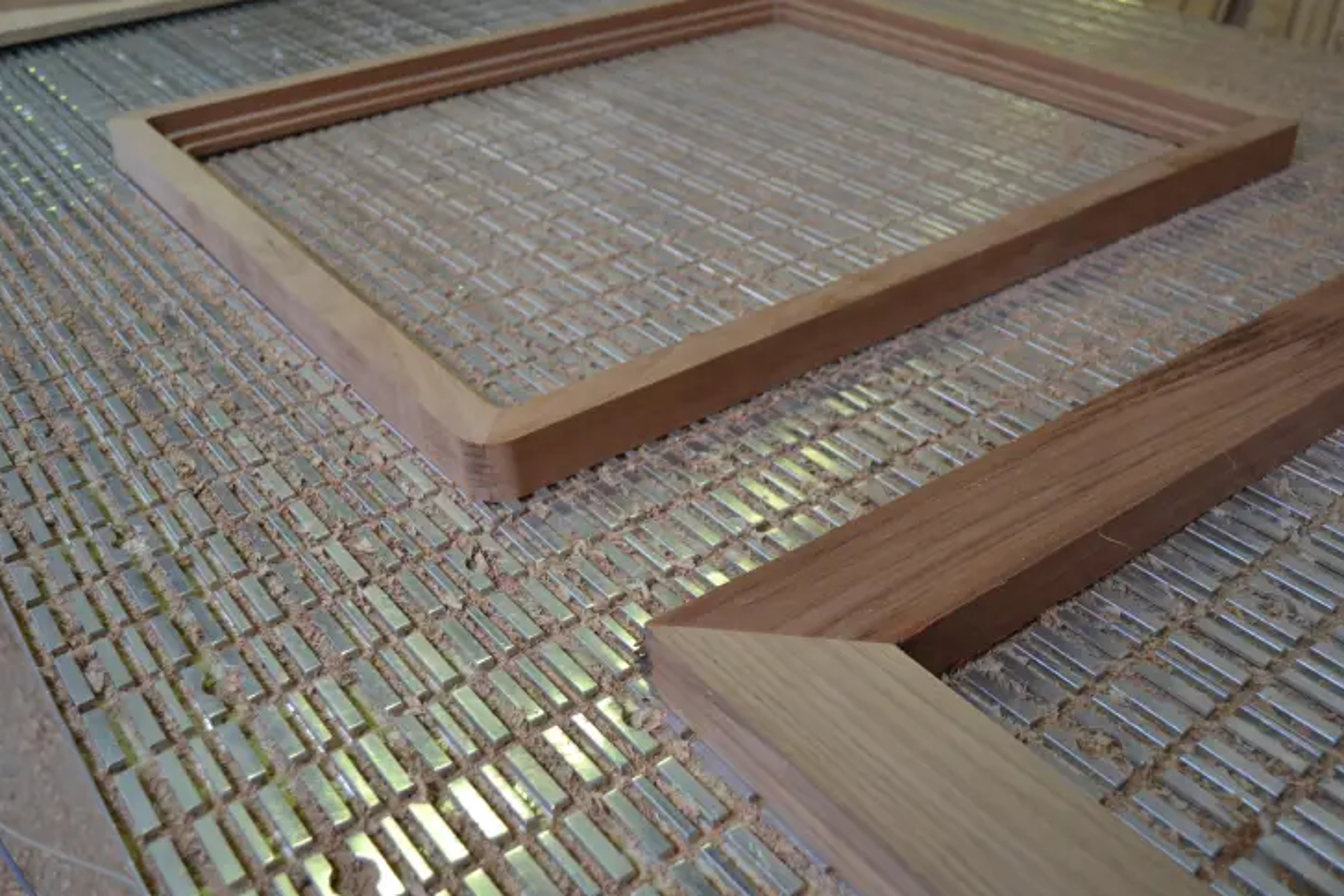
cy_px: 455
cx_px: 719
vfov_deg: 40.0
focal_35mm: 33
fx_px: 1232
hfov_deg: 57.2
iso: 100
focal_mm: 20
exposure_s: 1/15
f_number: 3.8
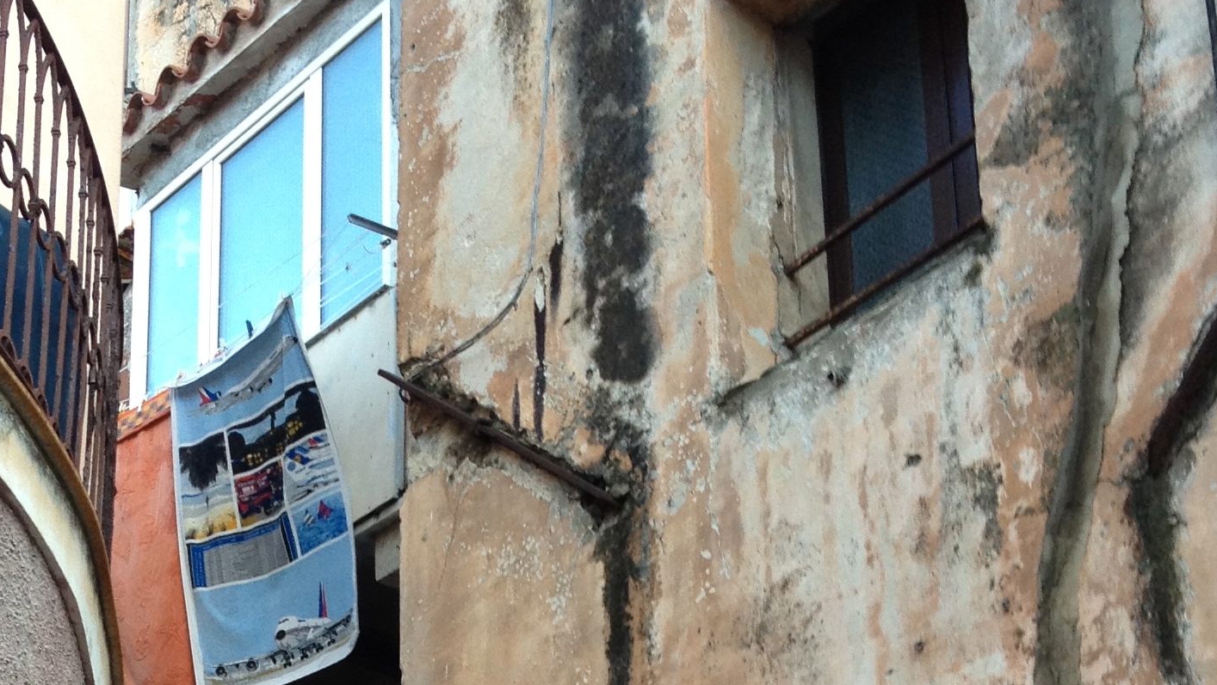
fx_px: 2840
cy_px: 997
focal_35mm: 88
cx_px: 304
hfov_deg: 23.9
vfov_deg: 13.1
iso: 80
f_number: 2.4
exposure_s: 1/40
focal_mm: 4.28
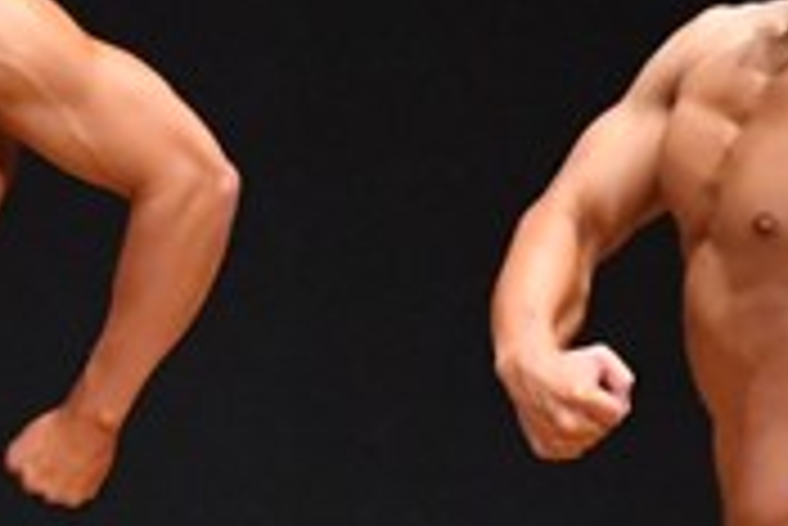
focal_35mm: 1195
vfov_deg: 1.2
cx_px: 2
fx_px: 26178
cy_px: 688
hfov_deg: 1.7
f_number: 5.6
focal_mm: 180
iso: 8000
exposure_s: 1/400
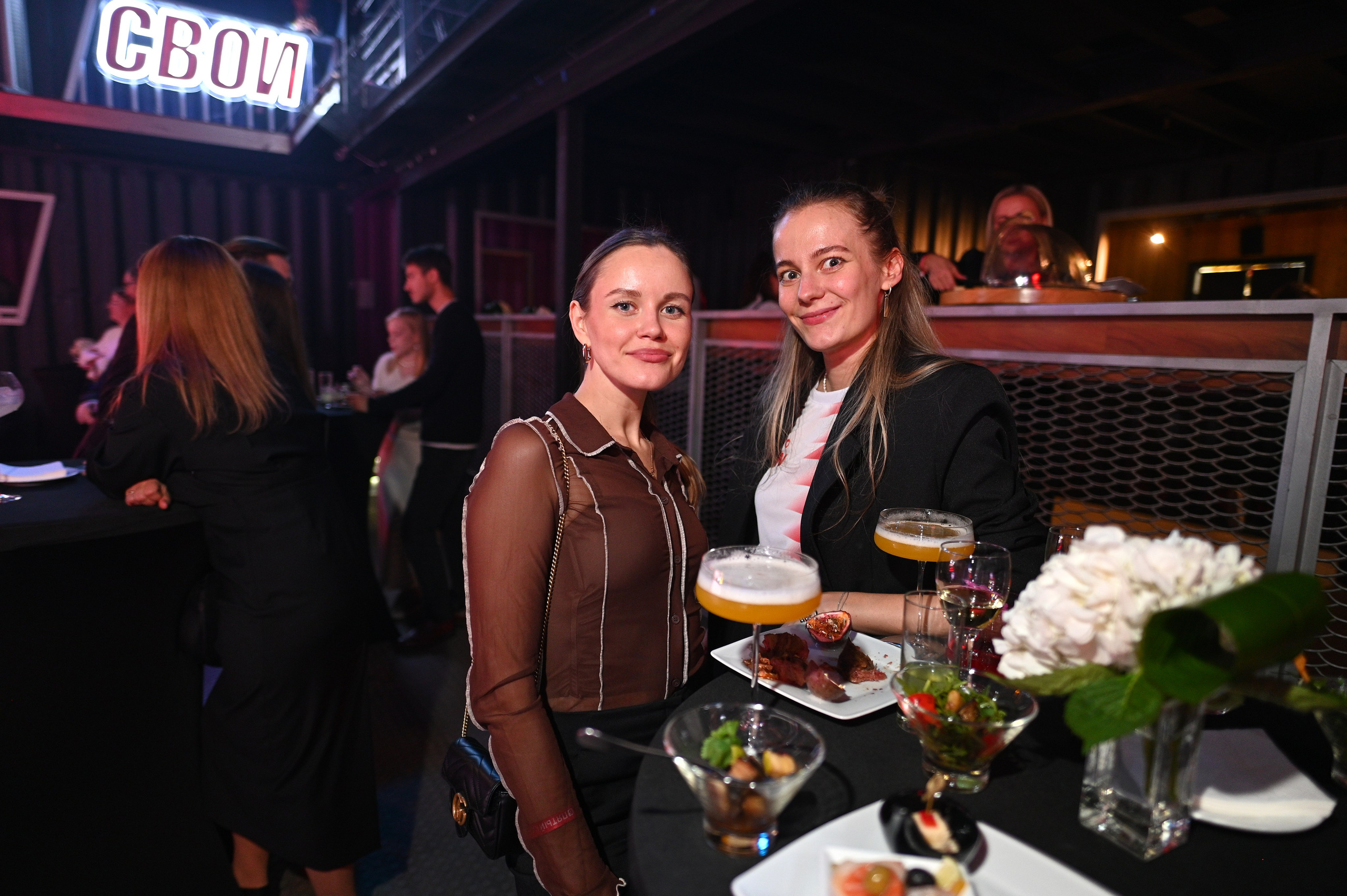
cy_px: 448
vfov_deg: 61.9
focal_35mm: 20
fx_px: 748
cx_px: 674
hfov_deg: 84.0
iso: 800
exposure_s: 1/60
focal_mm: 20
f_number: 2
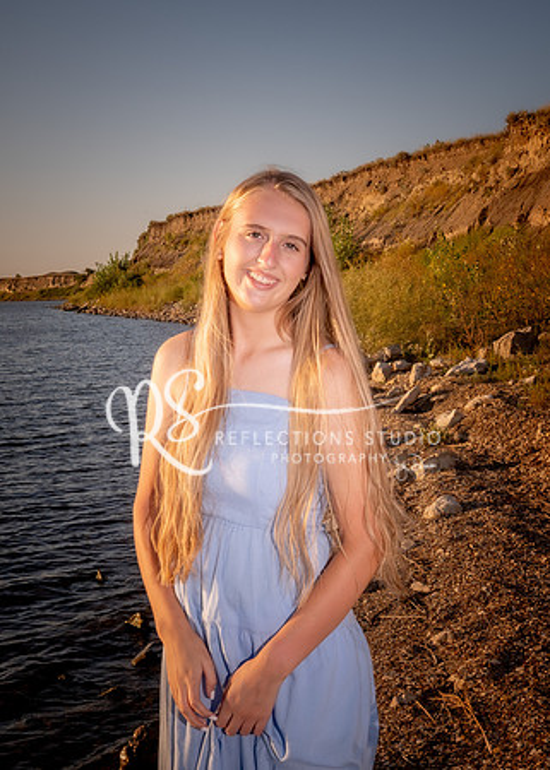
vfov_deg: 35.0
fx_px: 1224
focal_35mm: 56
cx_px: 250
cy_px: 394
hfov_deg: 25.3
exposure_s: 1/200
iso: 500
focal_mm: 35
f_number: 16
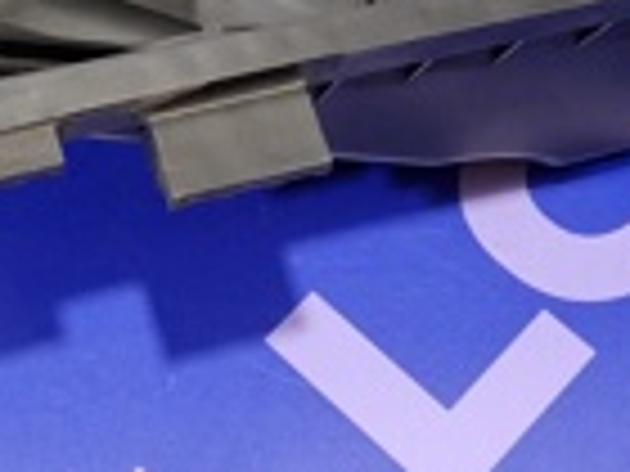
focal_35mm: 114
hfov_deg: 17.2
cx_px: 189
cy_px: -254
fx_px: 2075
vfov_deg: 12.3
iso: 320
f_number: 1.8
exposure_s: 1/50
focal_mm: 4.69
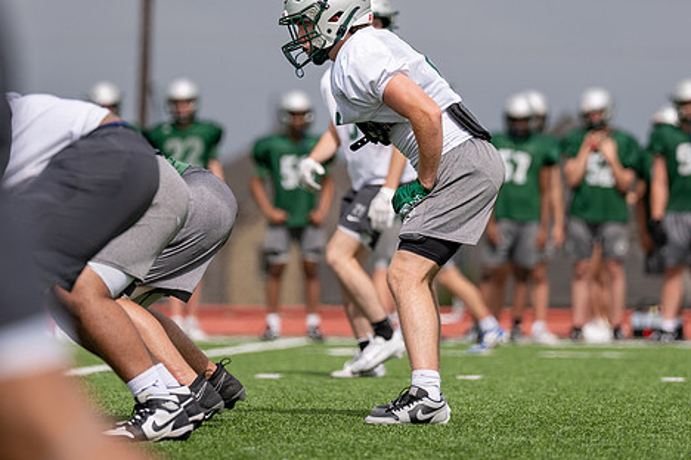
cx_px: 407
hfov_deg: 5.7
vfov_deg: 3.8
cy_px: 157
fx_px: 6909
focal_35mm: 360
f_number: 2.8
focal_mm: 200
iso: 125
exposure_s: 1/4000
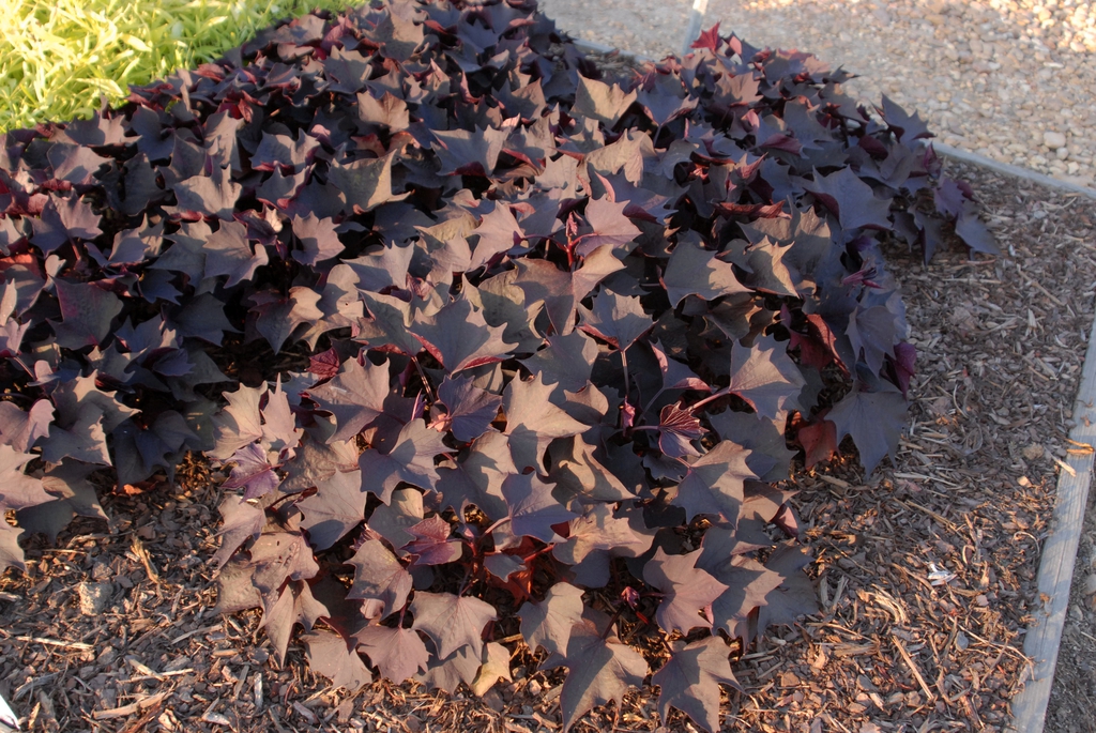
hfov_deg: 46.4
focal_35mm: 42
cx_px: 548
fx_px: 1280
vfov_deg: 32.0
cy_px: 366
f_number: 5.6
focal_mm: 28
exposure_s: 1/125
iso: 400
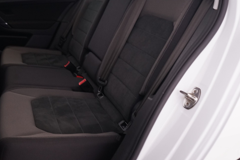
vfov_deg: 36.7
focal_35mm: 36
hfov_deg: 52.8
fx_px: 240
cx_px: 99
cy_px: 60
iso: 1250
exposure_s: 1/6
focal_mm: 28
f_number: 4.5
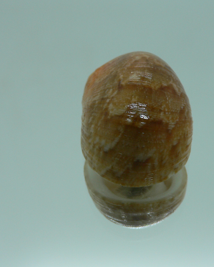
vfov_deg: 40.3
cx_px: 137
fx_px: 364
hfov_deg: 32.6
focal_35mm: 46
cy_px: 134
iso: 80
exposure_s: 1/60
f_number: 2.8
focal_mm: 4.6
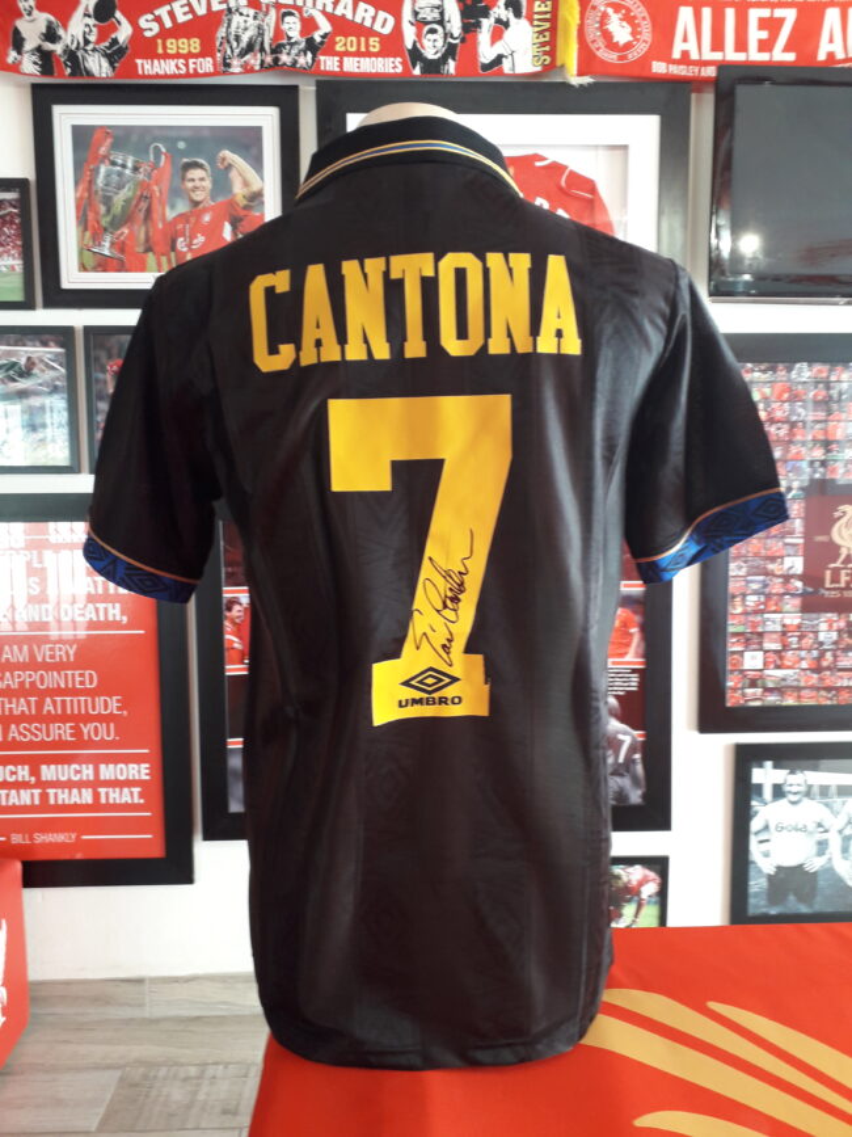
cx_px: 426
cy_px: 568
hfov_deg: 51.3
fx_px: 886
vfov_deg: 65.3
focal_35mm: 27
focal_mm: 3.6
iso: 80
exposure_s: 1/50
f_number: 1.9
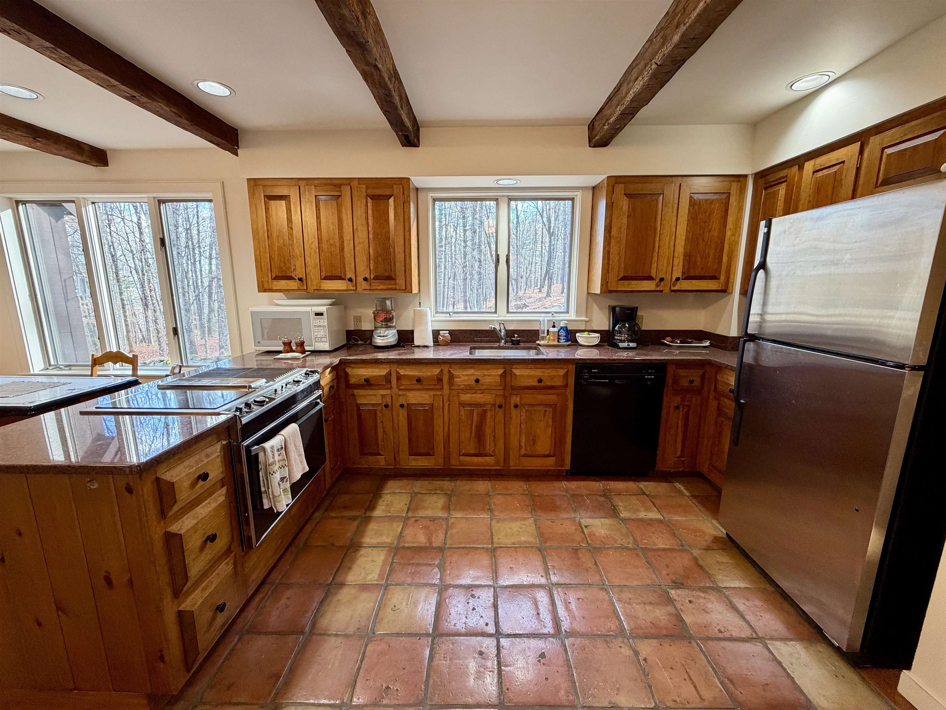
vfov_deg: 85.7
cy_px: 355
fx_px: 383
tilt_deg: -10.3
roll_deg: -0.1
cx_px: 473
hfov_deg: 102.1
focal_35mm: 14
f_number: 2.2
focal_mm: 2.22
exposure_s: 1/60
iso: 250
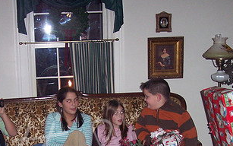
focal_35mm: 78
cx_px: 90
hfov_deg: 26.4
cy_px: 154
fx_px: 495
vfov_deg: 16.3
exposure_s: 1/60
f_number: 2.8
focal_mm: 8
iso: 140
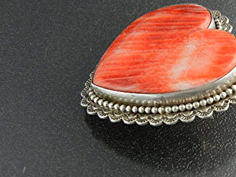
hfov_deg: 26.2
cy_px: 77
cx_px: 190
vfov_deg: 20.1
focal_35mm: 73
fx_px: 498
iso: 400
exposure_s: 1/23.8
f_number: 3.8
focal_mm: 8.1
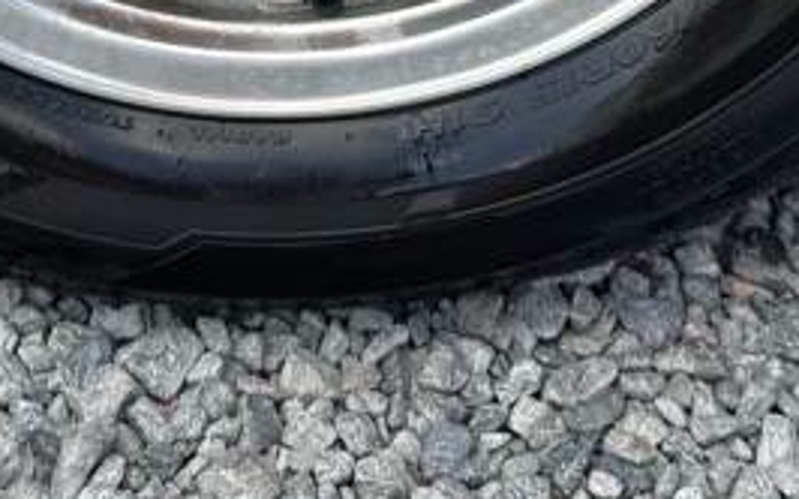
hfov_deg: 21.1
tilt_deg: -20.5
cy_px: -520
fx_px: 2133
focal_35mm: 98
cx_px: 273
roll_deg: -5.3
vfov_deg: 11.8
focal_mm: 6.76
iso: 80
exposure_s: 1/633
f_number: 1.78
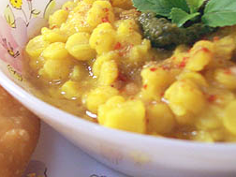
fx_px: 484
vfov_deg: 20.7
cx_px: 26
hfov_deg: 26.5
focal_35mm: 71
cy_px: 61
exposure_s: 1/15
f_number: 3.4
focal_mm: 8
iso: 200
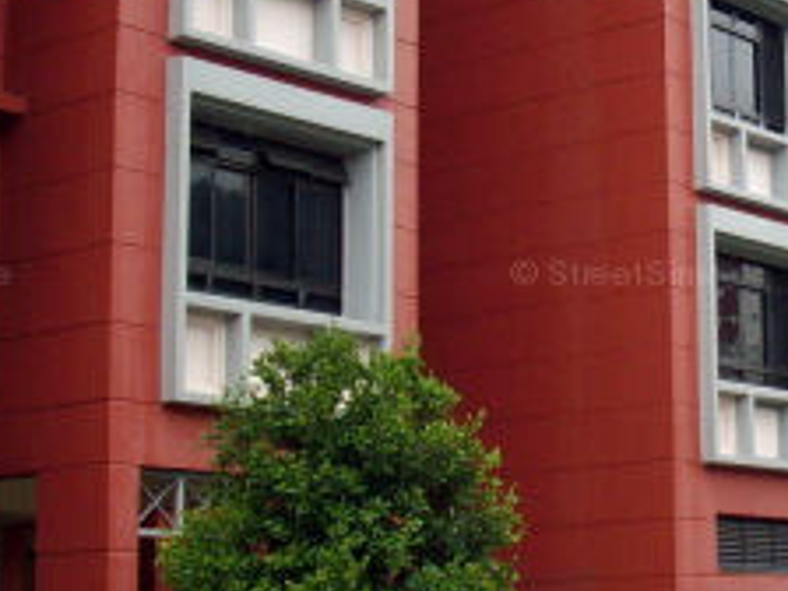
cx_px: 774
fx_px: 2072
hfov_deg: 20.9
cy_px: 278
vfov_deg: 16.2
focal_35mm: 91
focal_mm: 6.2
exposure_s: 1/80
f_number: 2.8
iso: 160
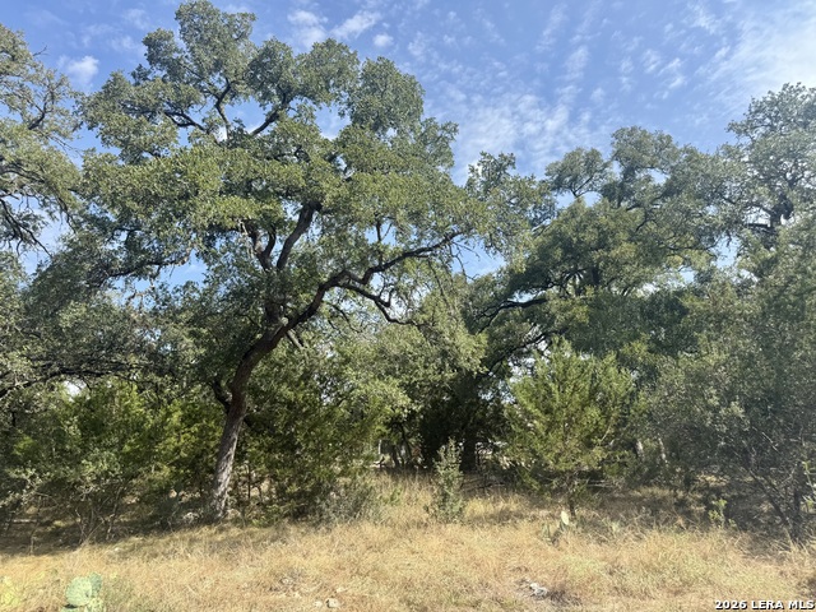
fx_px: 566
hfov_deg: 71.6
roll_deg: +2.1
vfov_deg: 56.8
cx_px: 408
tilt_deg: +14.6
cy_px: 306
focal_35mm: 24
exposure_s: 1/2000
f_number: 1.78
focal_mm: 6.76
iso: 80
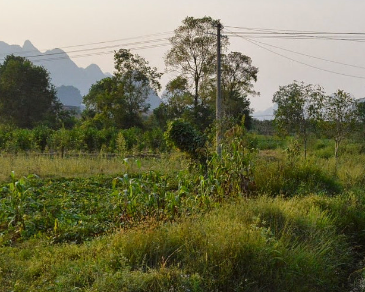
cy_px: 142
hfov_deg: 28.1
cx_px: 293
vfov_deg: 23.1
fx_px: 713
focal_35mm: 66
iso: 1600
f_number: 5.6
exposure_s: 1/2500
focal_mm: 18
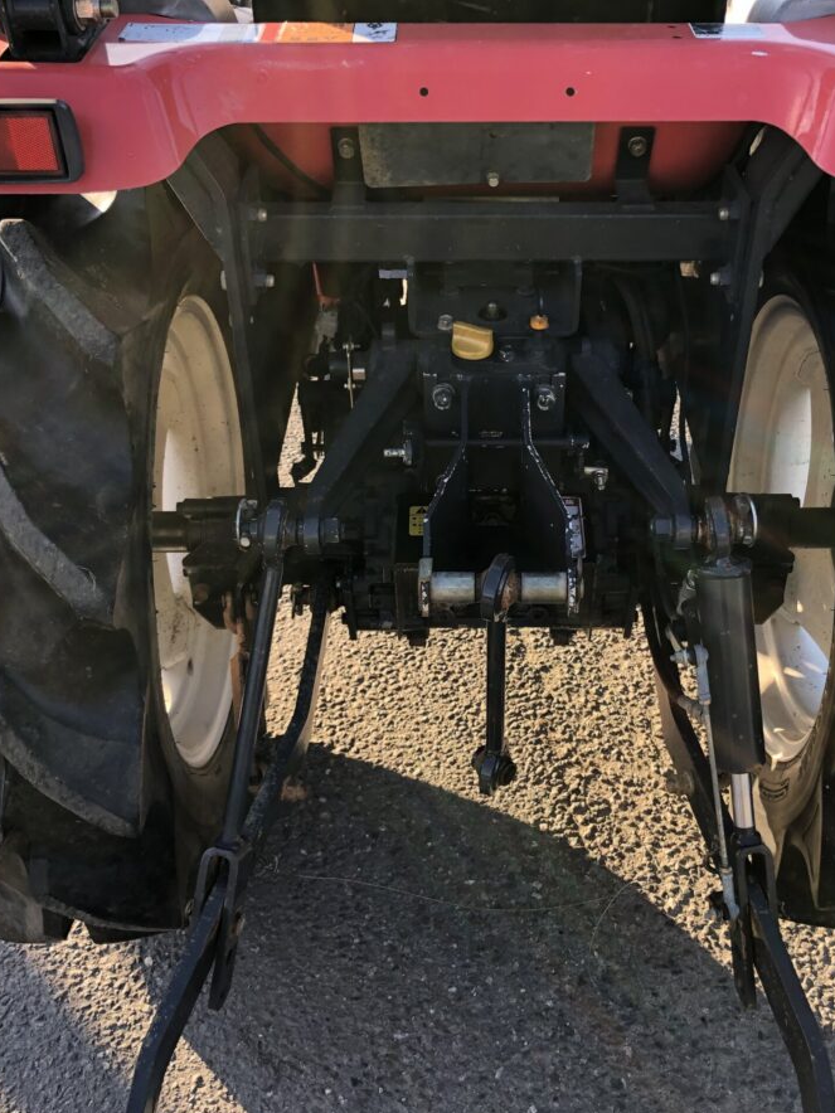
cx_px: 499
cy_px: 565
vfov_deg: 49.0
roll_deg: +0.7
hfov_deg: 37.6
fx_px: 1222
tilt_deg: -42.1
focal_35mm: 38
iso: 25
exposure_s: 1/120
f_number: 1.8
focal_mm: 3.99
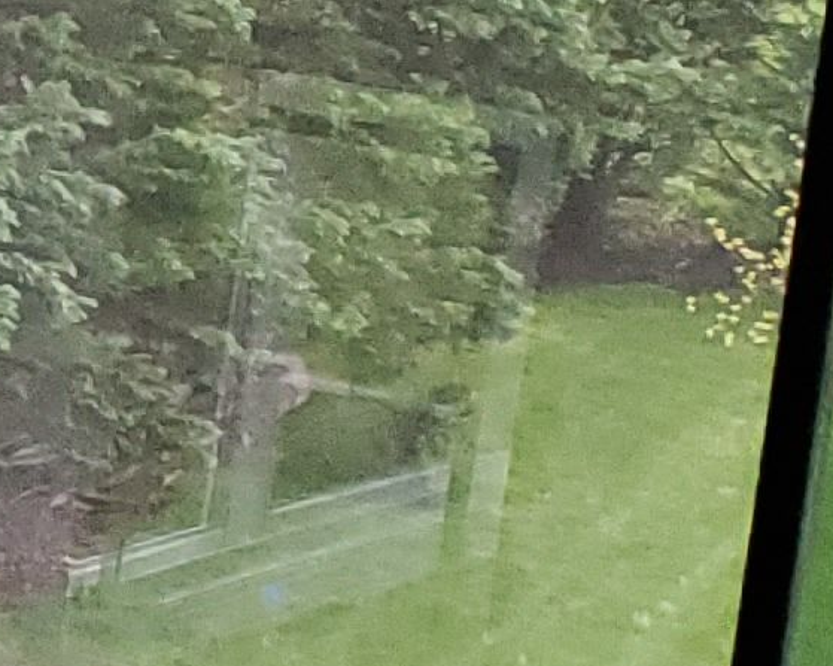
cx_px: -1189
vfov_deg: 8.4
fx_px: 4511
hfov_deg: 9.4
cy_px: 367
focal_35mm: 183
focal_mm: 4.3
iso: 320
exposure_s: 1/39
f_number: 2.4
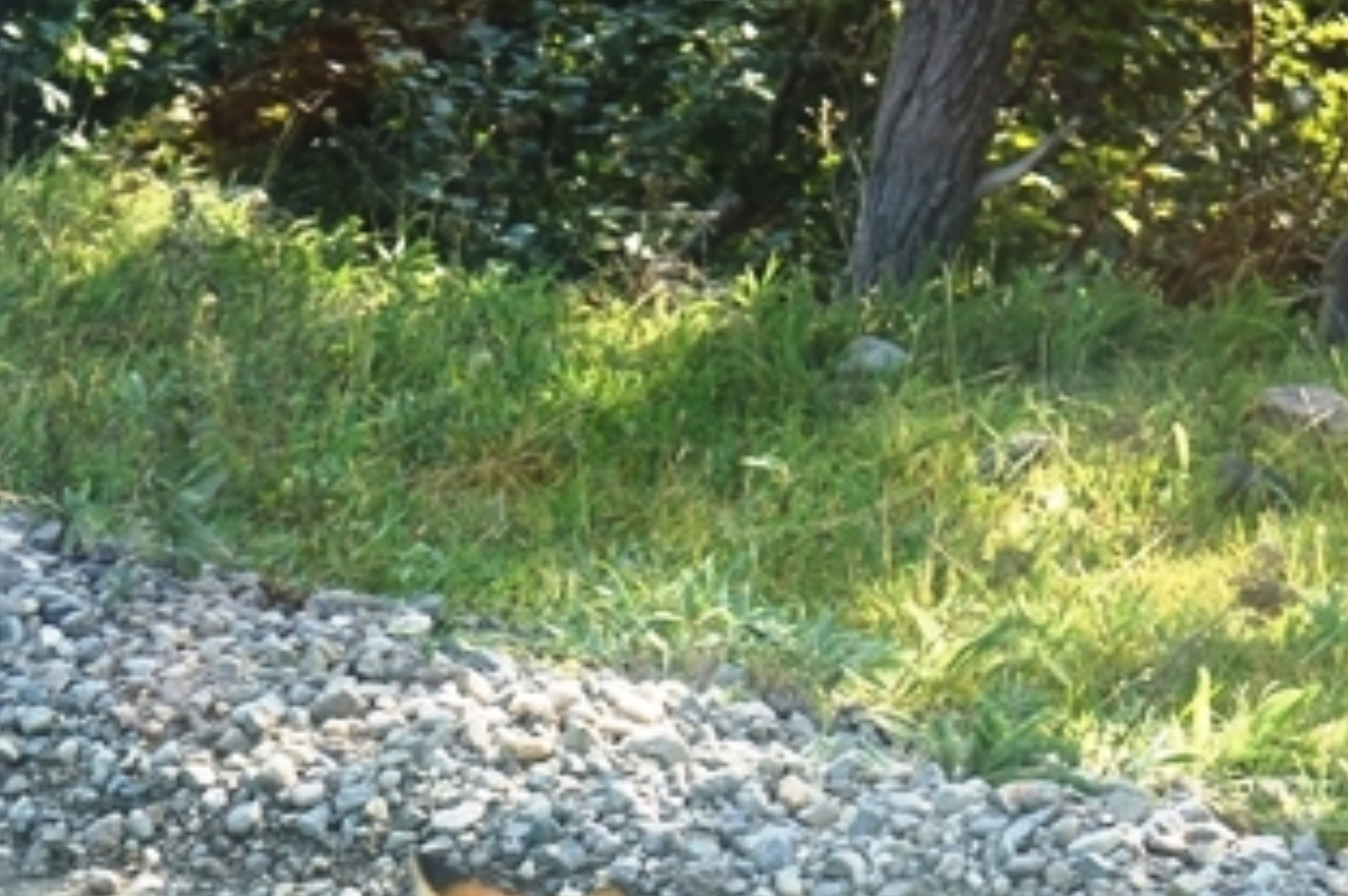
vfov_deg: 8.5
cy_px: 862
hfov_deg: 12.8
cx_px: 452
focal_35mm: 161
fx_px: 6022
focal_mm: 42
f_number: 5
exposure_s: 1/250
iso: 320
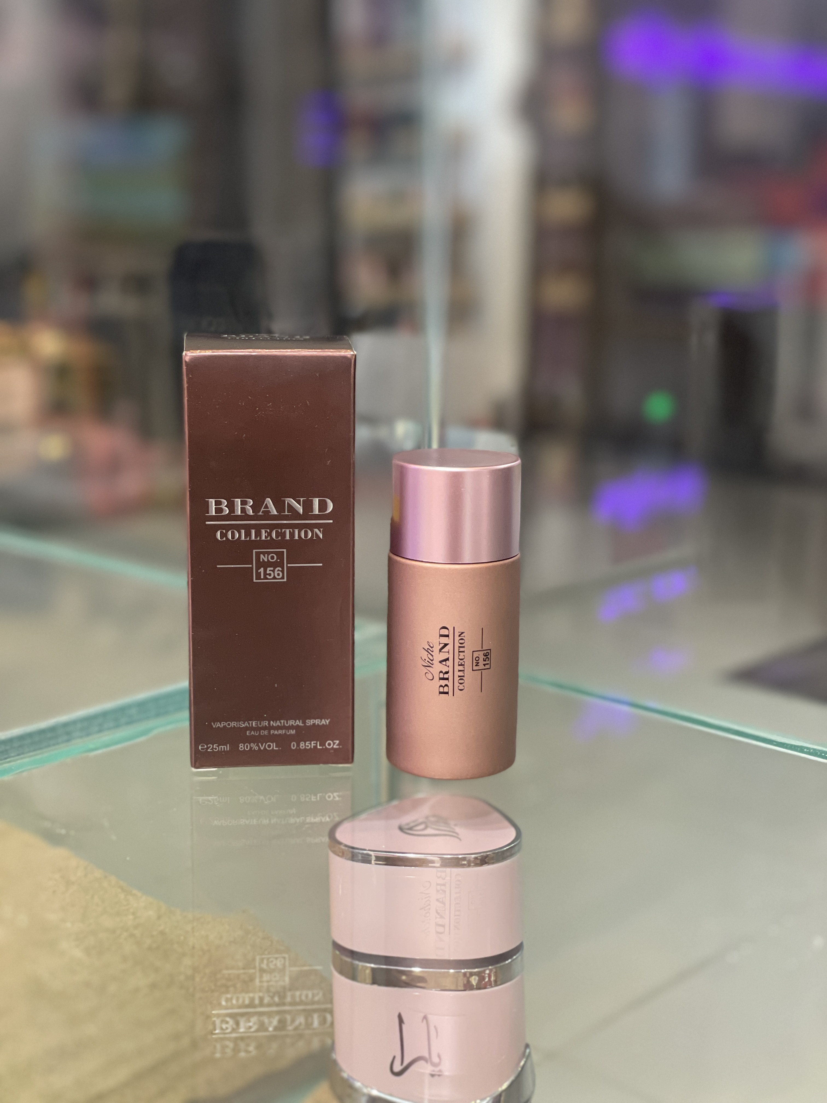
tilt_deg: -11.8
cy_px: 552
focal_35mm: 52
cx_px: 414
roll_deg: -0.2
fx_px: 1656
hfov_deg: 28.0
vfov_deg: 36.8
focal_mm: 6
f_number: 2
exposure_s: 1/100
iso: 250
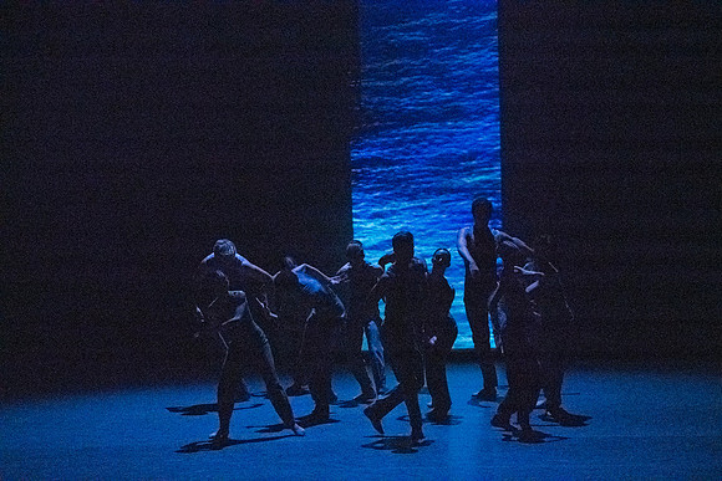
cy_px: 240
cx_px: 361
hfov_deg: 7.9
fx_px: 5195
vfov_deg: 5.3
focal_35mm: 259
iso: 25600
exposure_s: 1/400
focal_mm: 259
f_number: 5.6
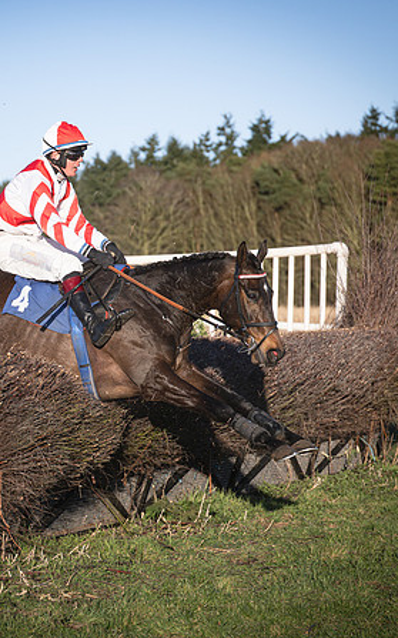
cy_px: 370
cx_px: 95
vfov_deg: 16.1
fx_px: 2258
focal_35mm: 130
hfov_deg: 10.1
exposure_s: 1/2000
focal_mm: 70
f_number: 2.8
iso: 100
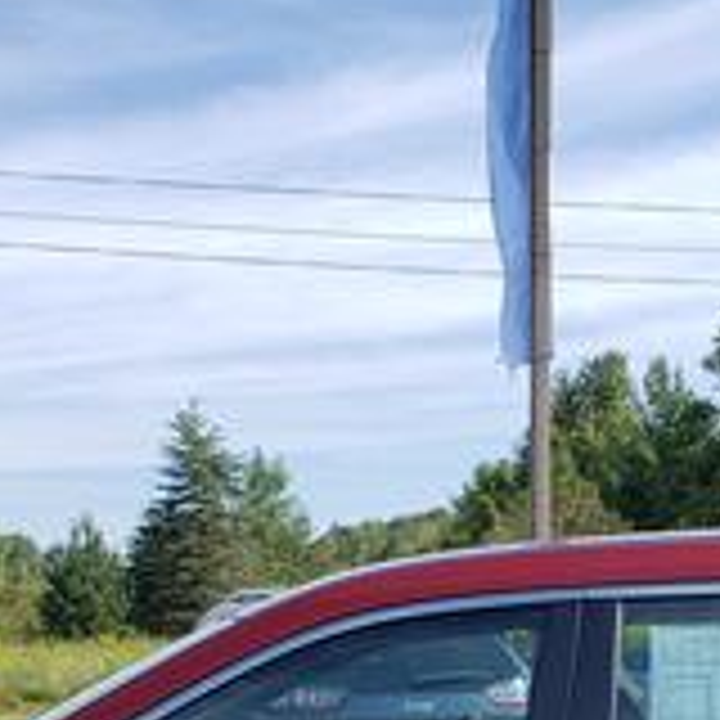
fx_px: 2165
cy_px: 986
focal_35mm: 92
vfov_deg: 17.5
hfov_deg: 18.8
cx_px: 459
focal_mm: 4.3
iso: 50
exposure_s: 1/922
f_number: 2.4
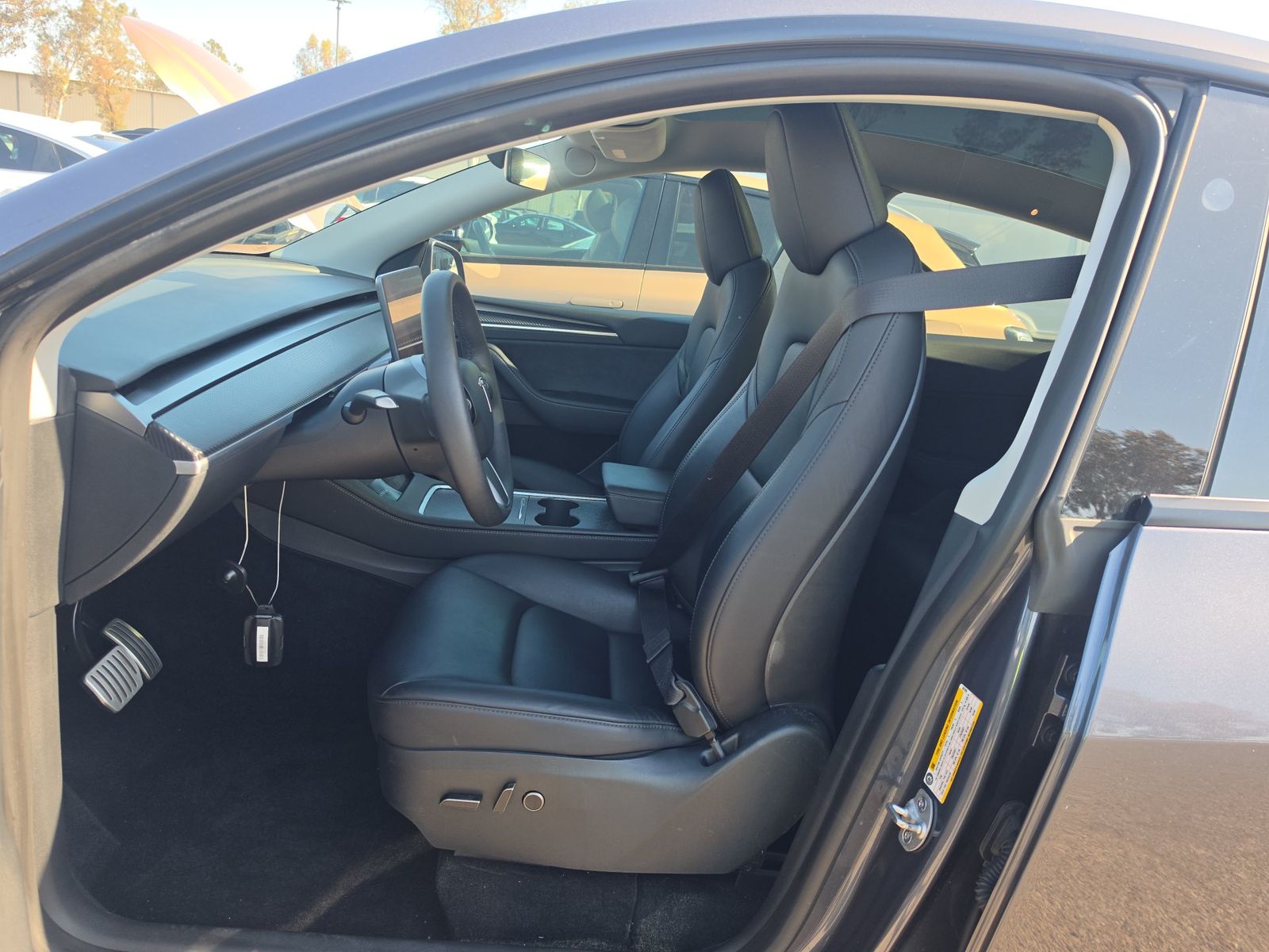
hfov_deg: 73.9
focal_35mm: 23
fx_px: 843
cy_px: 476
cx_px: 634
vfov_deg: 58.9
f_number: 1.4
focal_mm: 6.5
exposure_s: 1/167
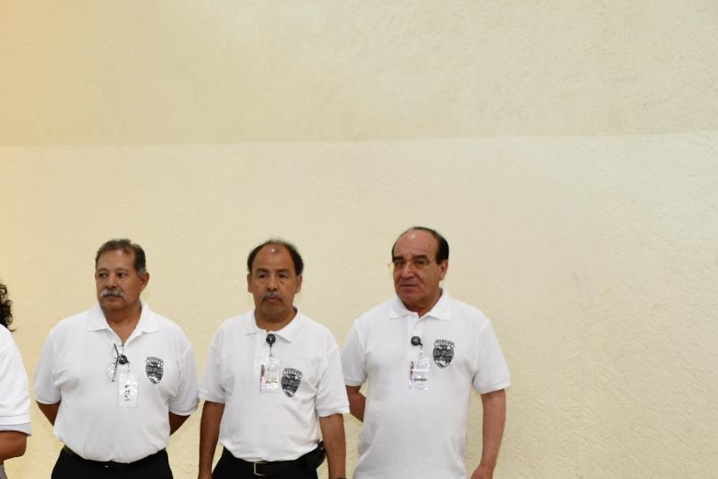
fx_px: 1576
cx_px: 39
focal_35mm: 79
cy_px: 461
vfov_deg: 17.0
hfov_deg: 24.7
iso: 720
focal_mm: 27
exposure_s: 1/60
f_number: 4
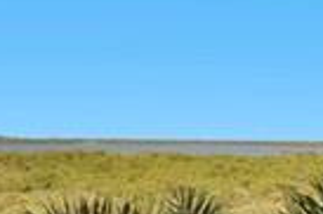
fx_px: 941
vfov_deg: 12.7
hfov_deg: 10.5
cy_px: 245
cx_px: 1044
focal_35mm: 105
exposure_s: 1/200
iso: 160
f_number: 11
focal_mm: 14
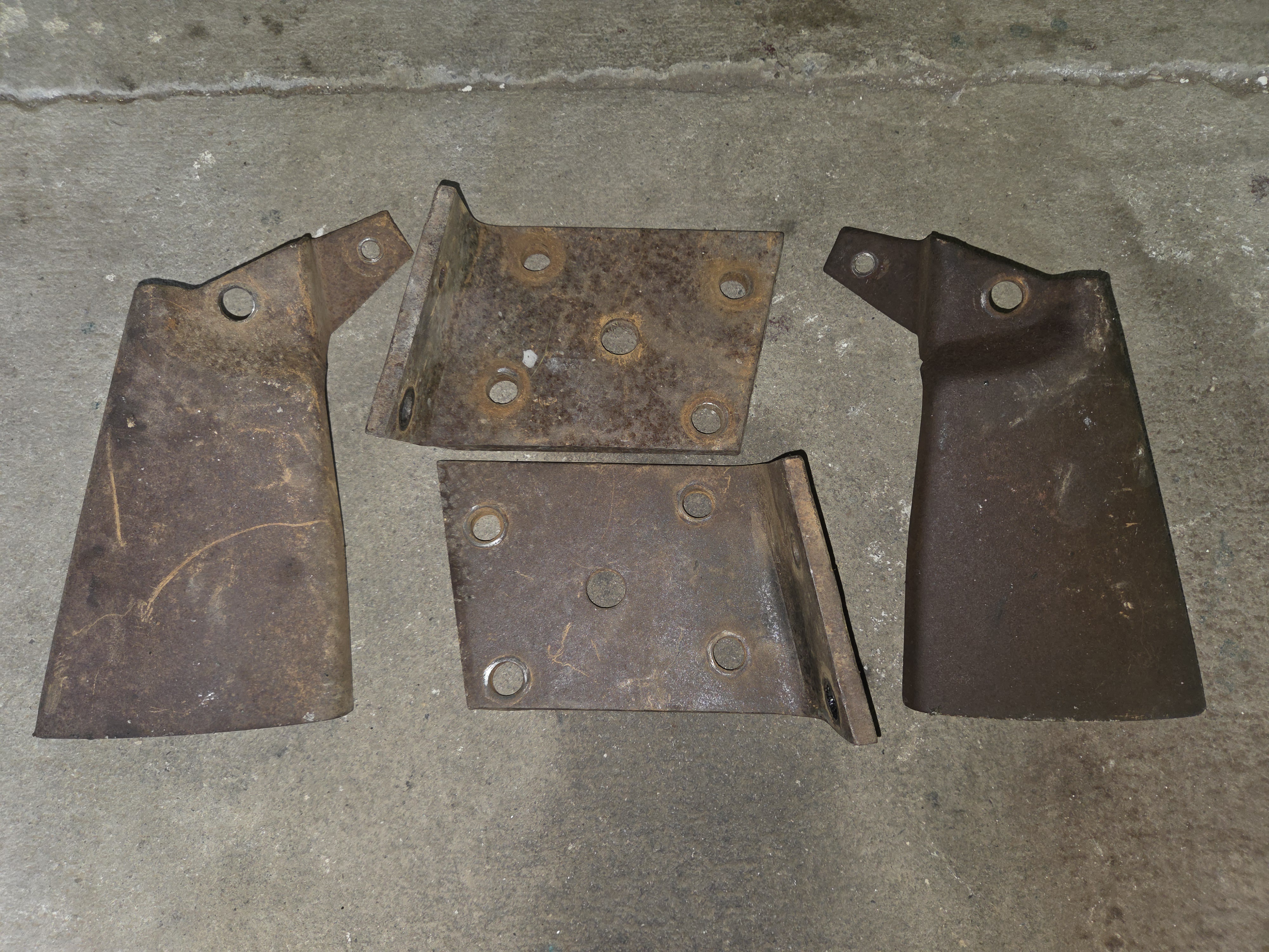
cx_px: 634
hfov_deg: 73.9
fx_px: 843
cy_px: 476
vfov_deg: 58.9
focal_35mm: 23
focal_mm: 5.4
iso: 100
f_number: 1.8
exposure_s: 1/60.2
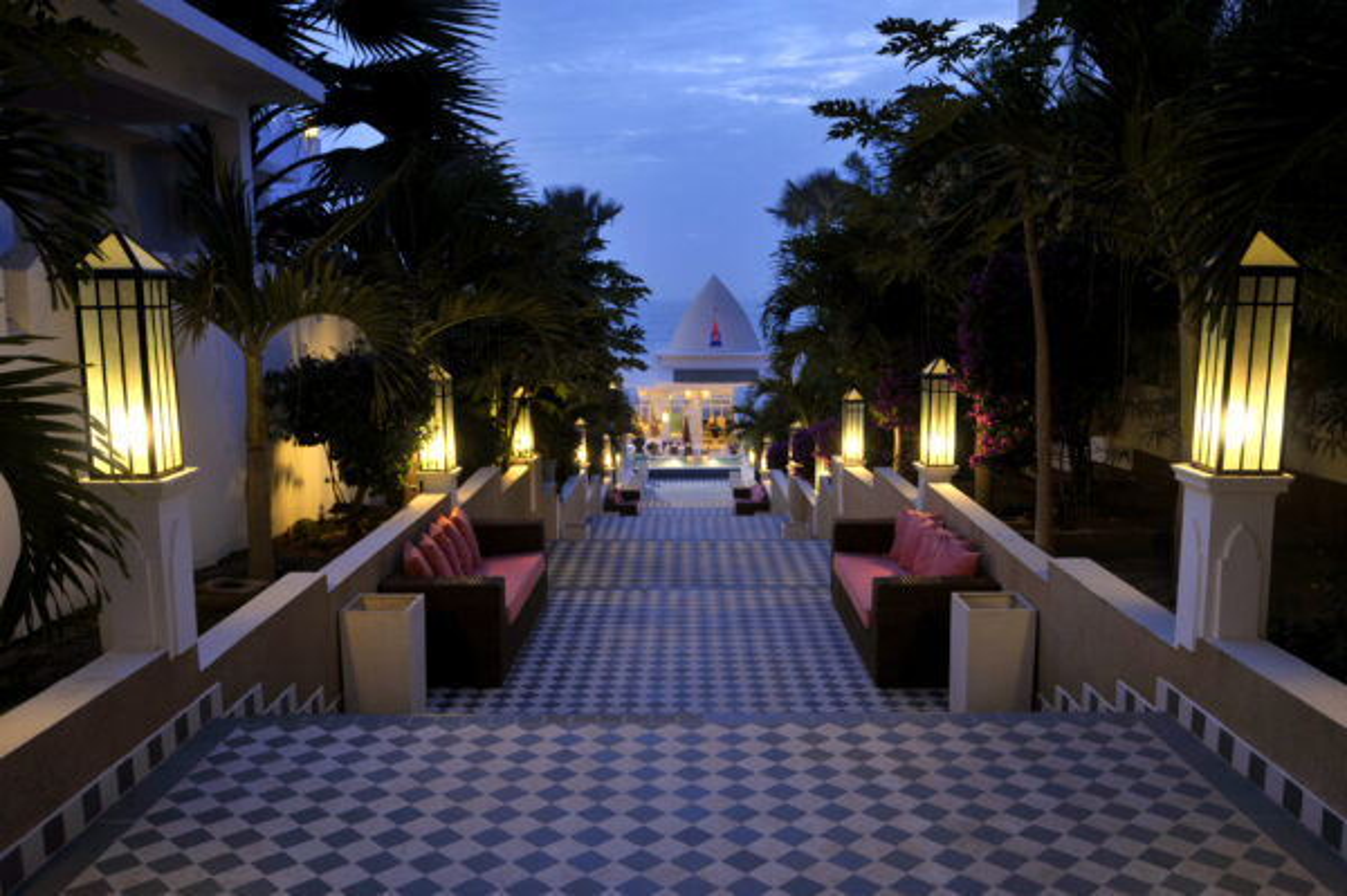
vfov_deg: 43.5
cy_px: 448
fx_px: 1122
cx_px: 674
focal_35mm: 30
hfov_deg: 62.0
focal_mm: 20
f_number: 2.8
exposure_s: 1/8
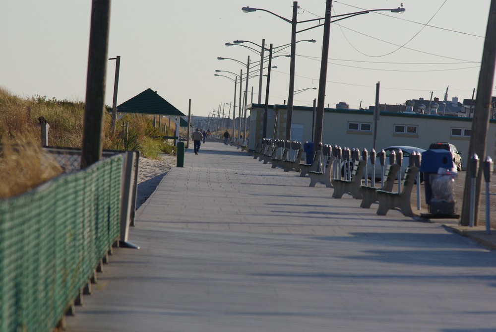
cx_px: 248
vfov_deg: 5.1
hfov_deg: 7.6
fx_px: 3724
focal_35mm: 270
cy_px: 166
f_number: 4.5
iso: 400
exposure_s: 1/3000
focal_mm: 180
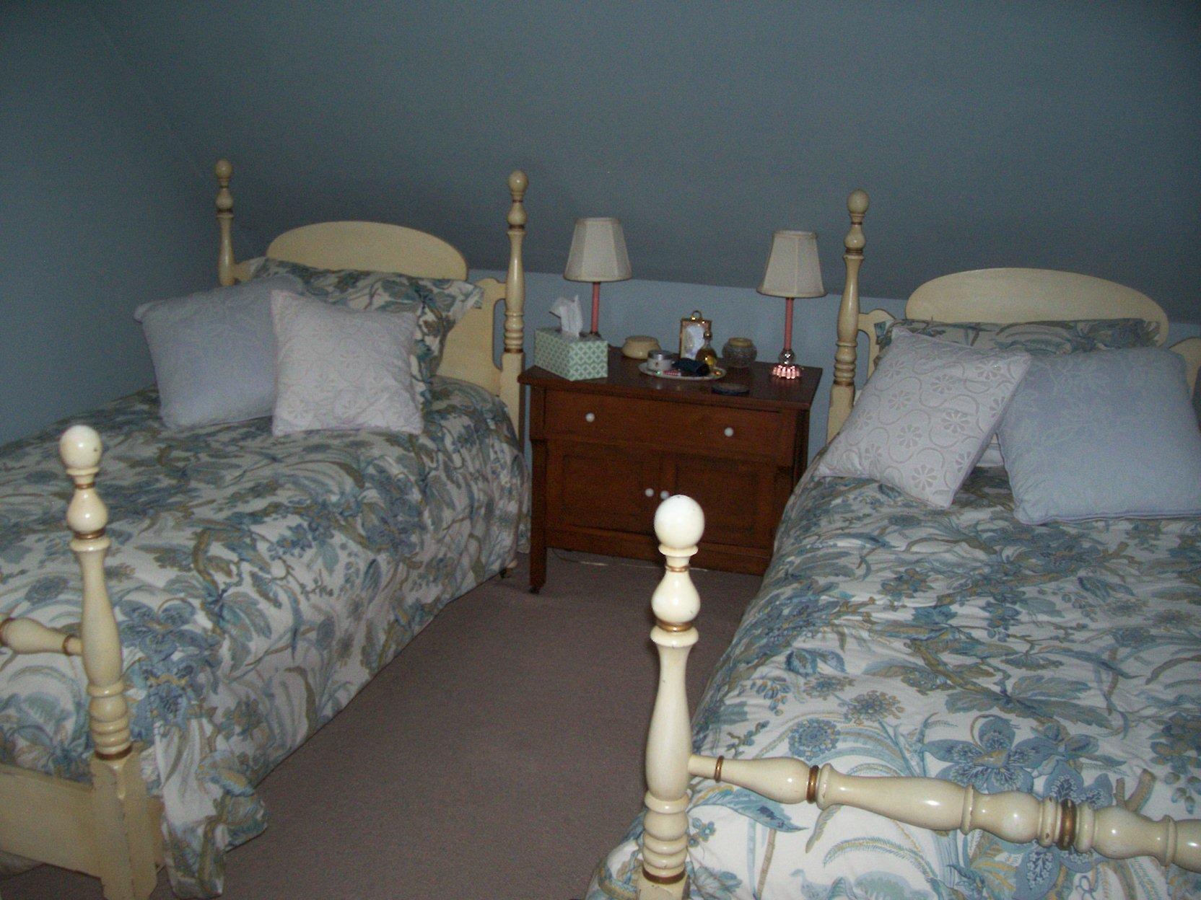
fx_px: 1180
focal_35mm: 34
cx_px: 600
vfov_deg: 41.8
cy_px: 450
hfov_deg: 54.0
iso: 140
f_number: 2.7
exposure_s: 1/112
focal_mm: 5.6
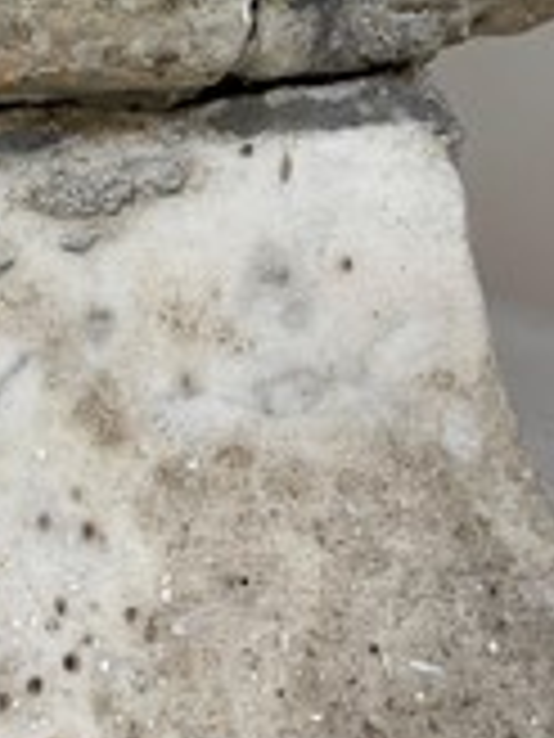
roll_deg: -0.3
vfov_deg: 30.1
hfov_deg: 23.7
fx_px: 1302
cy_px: 50
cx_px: 113
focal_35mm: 61
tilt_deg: -14.3
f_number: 1.6
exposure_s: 1/50
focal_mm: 5.1
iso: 125
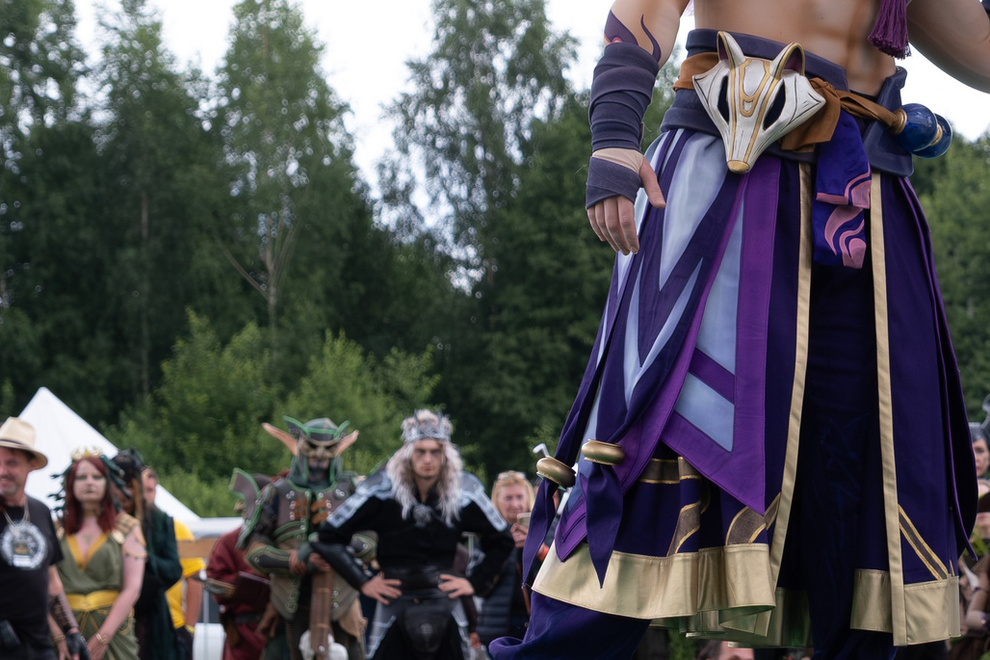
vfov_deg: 10.0
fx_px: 3767
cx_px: 988
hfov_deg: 14.7
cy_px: 196
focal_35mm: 137
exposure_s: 1/1000
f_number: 4
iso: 1000
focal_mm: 36.5
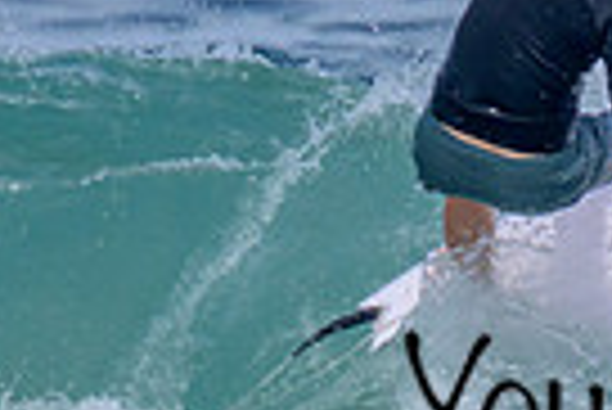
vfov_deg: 0.4
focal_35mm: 3790
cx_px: 1007
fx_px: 64498
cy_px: 394
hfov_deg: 0.5
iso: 560
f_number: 11
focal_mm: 660
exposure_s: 1/2000
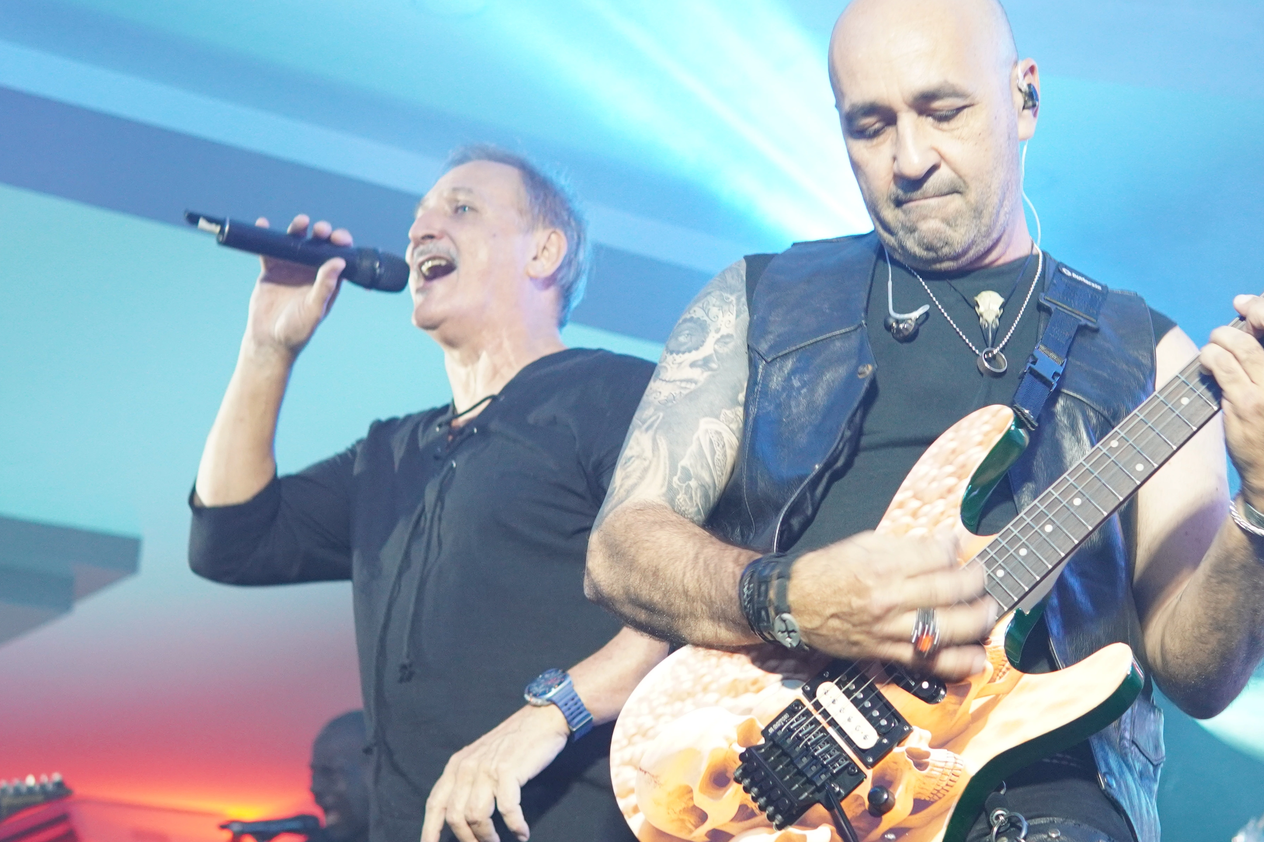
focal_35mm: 75
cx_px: 778
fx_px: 2633
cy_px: 325
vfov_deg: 18.2
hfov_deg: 26.9
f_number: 2.5
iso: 1250
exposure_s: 1/60
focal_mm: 30
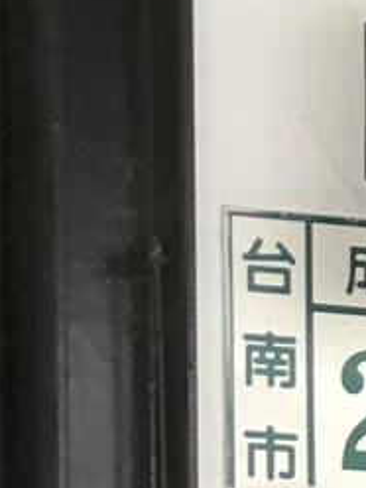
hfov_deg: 4.0
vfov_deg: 5.1
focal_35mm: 368
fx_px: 5188
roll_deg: +0.2
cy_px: 1385
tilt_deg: -2.9
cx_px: 547
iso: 50
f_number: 2.8
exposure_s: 1/30
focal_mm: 6.6
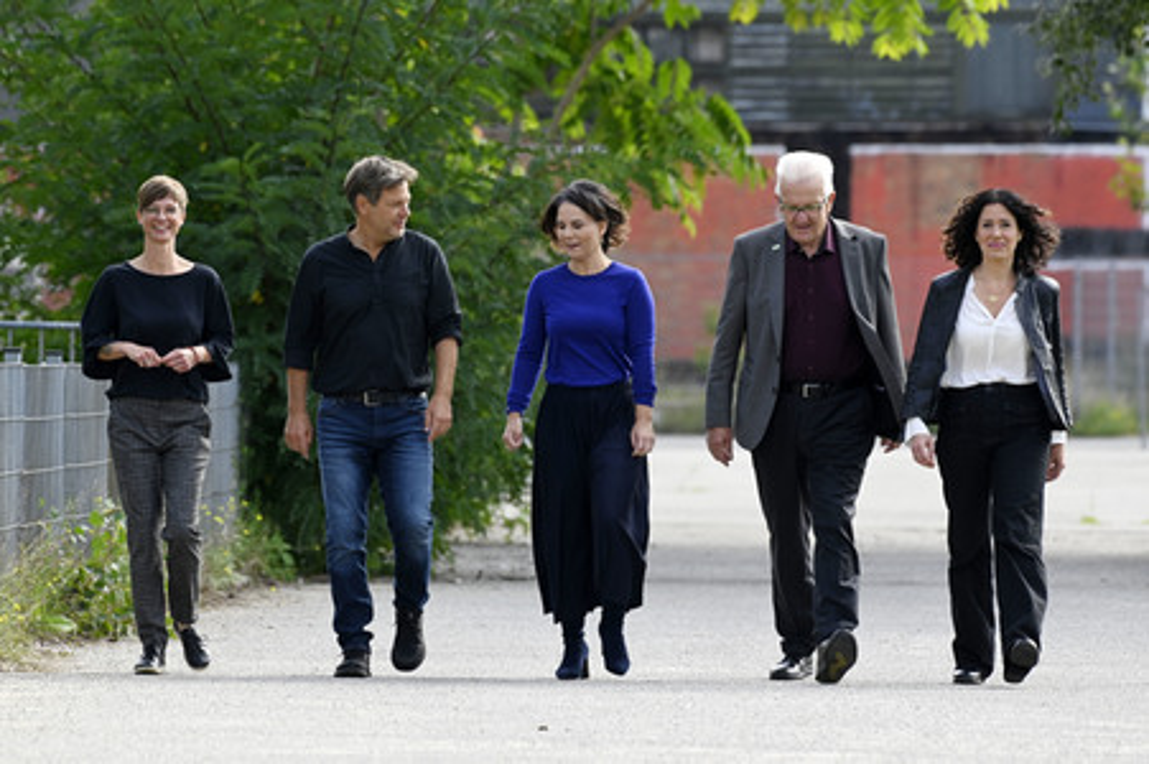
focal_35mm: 400
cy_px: 382
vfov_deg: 3.4
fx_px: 12757
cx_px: 574
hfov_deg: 5.2
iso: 800
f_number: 8
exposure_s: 1/800
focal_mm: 400
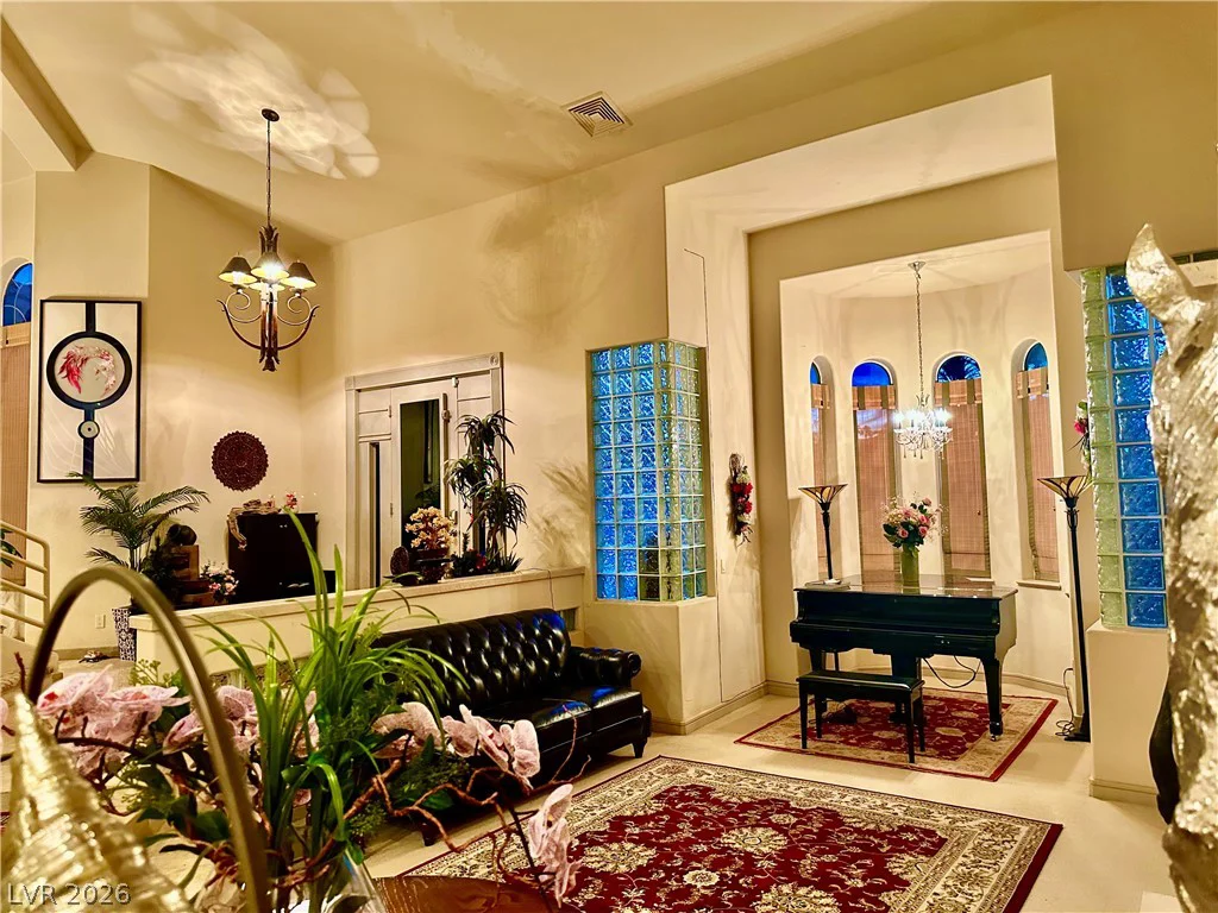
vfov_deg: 56.8
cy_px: 456
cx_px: 609
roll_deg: +1.8
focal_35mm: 24
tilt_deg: +2.5
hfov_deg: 71.6
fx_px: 844
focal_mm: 6.86
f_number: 1.78
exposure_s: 1/60
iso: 500
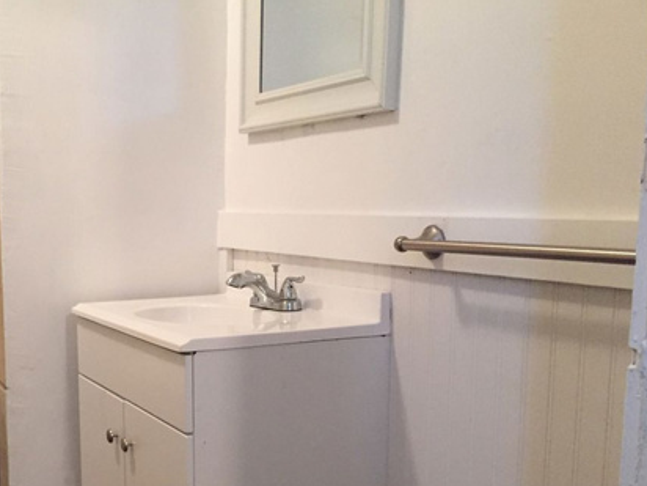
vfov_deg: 31.8
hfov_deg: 40.9
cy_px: 338
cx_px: 162
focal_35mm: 45
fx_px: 841
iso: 250
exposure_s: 1/30
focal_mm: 4.15
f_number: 2.2
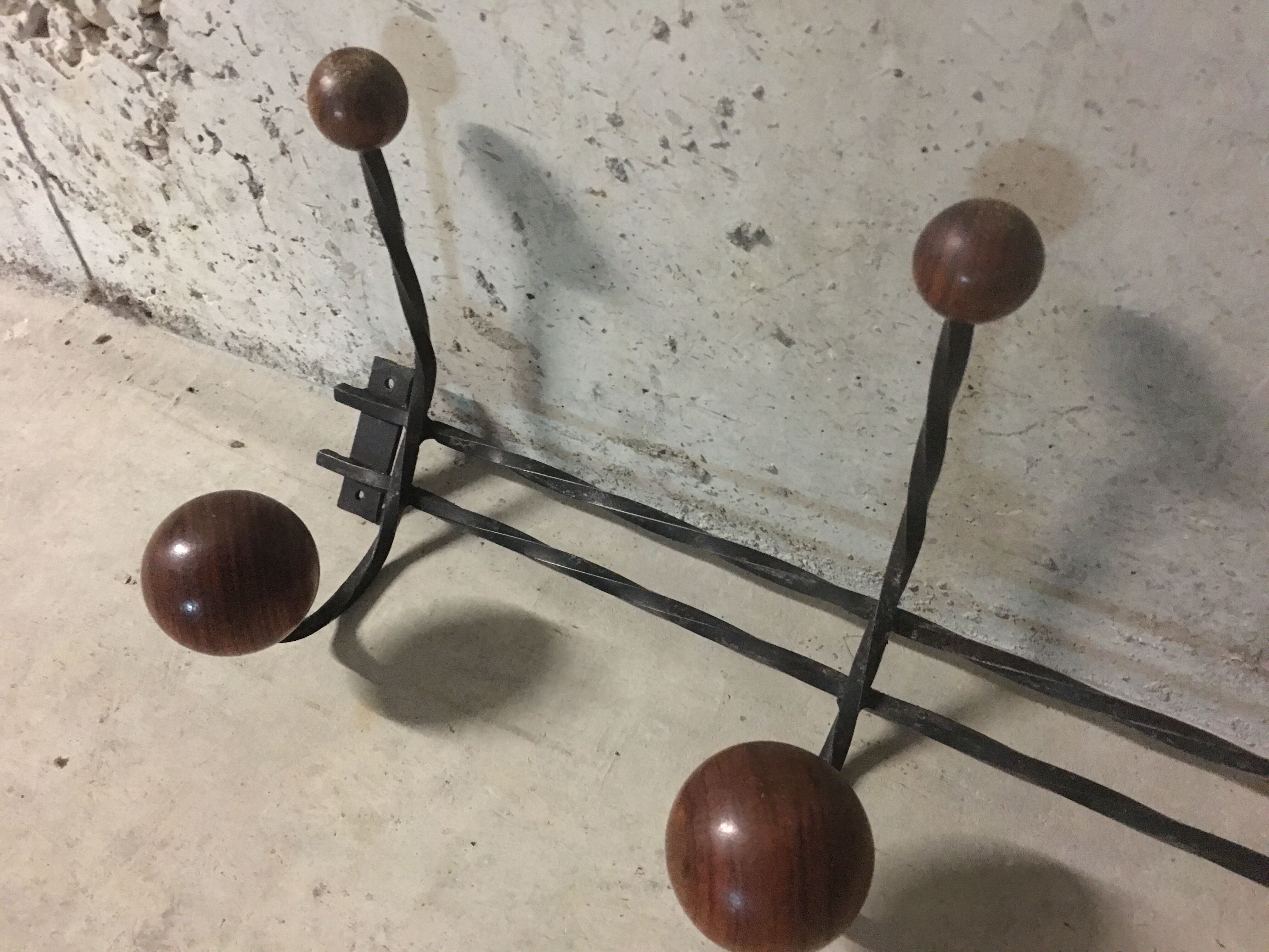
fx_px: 1063
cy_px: 476
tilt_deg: -46.8
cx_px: 634
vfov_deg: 48.2
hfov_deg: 61.7
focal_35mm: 29
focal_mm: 4.15
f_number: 2.2
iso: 160
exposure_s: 1/4
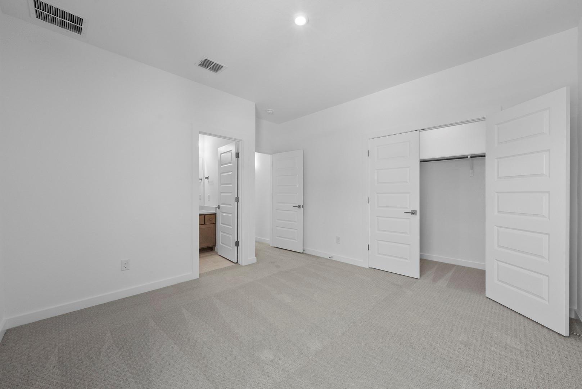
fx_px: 210
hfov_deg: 108.3
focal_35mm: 13
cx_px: 291
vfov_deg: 85.5
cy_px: 194
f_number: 11
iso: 640
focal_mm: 13
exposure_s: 1/20
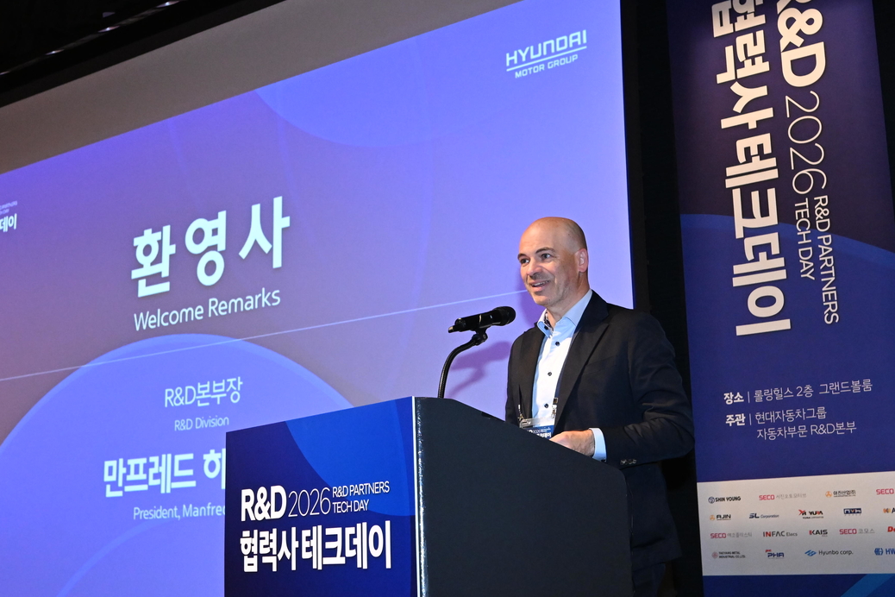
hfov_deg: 38.1
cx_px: 397
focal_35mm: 52
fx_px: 1293
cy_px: 275
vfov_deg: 26.0
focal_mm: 30
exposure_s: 1/125
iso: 4000
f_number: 5.6
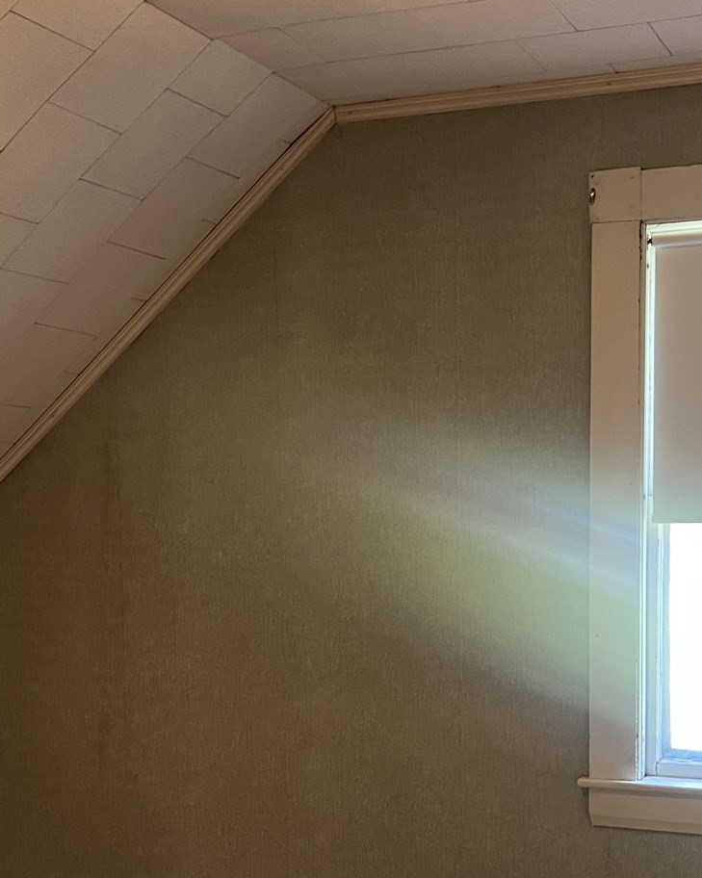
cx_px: 316
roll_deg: +1.5
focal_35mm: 57
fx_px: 1481
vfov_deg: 32.7
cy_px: 608
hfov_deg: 26.7
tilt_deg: -3.6
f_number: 1.5
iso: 250
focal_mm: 5.7
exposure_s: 1/60
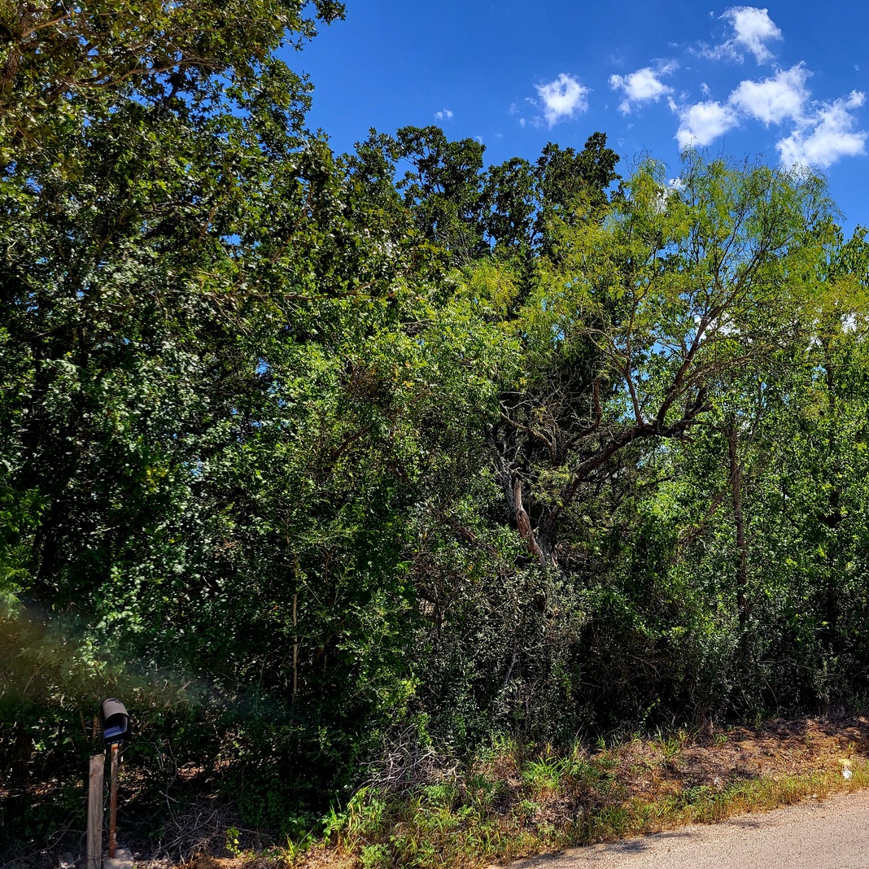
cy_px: 436
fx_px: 880
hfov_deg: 51.5
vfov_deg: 52.5
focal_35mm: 31
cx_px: 583
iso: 40
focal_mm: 5.4
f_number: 1.8
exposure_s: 1/2000
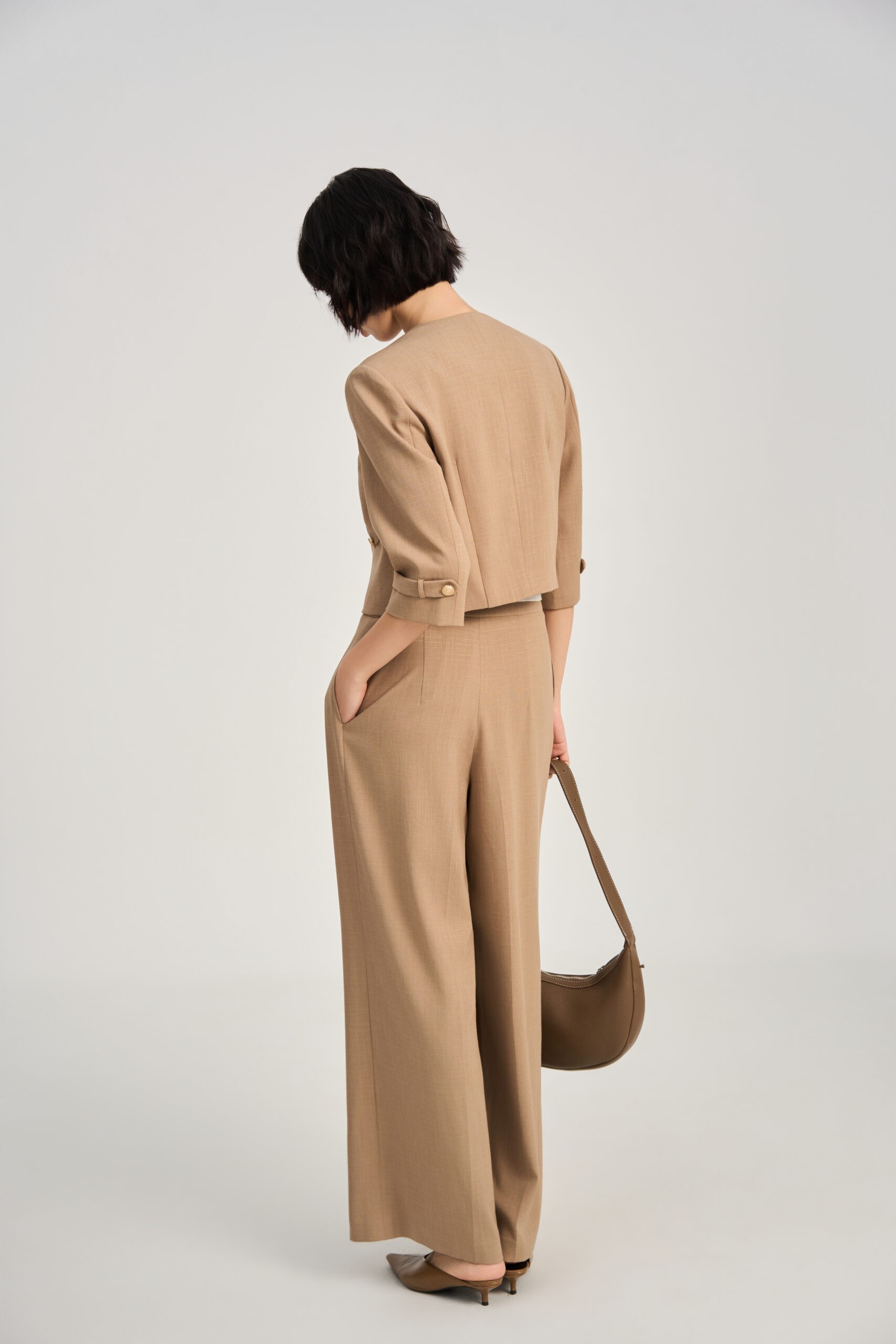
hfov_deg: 24.6
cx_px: 448
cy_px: 672
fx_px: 2053
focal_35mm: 55
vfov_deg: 36.2
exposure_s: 1/160
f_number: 8
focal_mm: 55
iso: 200
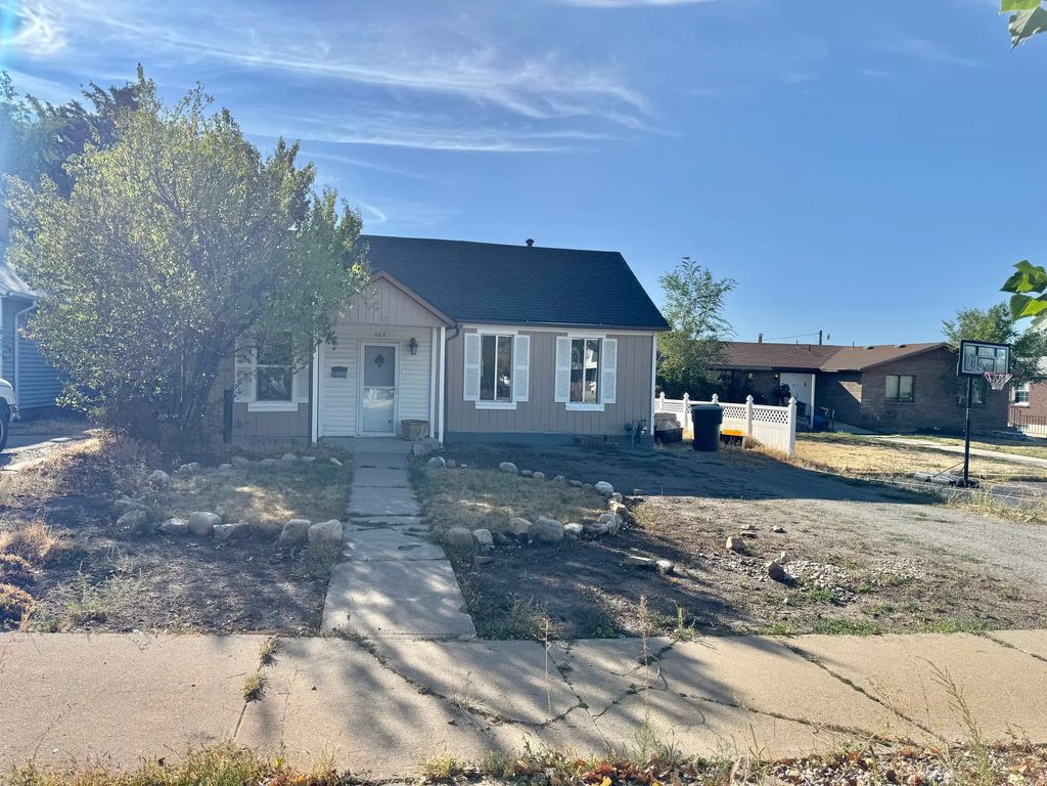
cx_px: 524
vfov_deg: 56.8
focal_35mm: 24
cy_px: 393
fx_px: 726
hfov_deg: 71.6
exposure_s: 1/4950
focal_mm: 6.76
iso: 80
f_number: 1.78
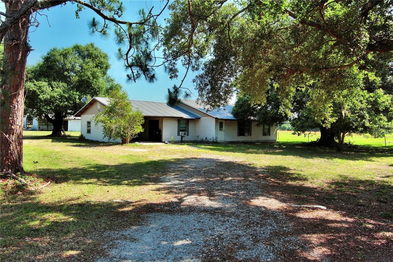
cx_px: 196
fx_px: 316
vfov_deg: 44.9
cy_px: 131
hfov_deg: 63.7
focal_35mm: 29
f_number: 9
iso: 100
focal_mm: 10.57
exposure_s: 1/320
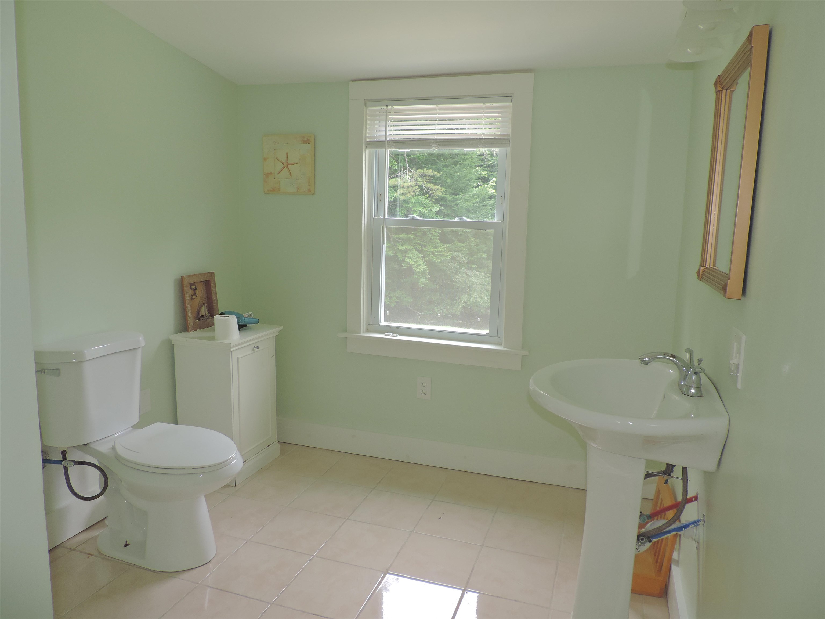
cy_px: 310
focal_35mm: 24
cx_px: 412
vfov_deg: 56.8
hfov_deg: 71.6
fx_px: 572
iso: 80
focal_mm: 4.3
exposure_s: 1/40
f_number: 3
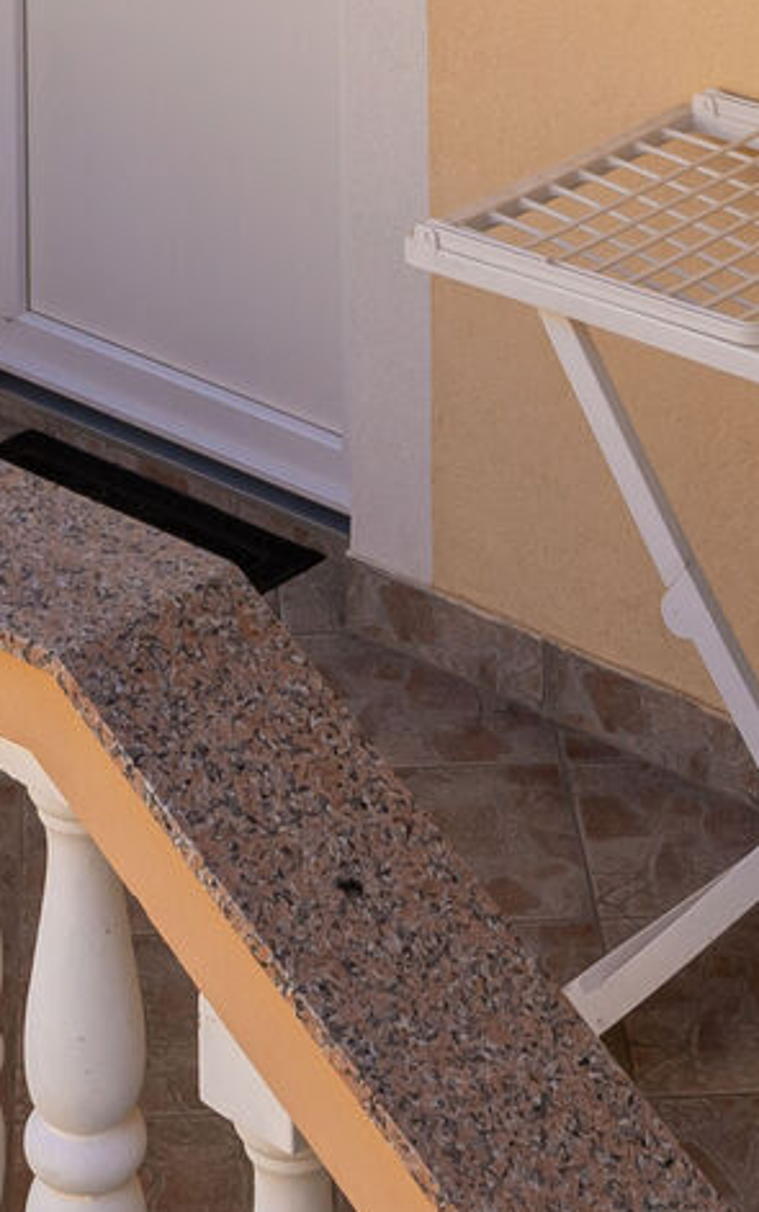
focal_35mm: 110
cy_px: -202
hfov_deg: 12.0
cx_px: 332
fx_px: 3622
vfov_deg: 18.1
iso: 100
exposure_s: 1/200
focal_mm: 18.1
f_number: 7.1
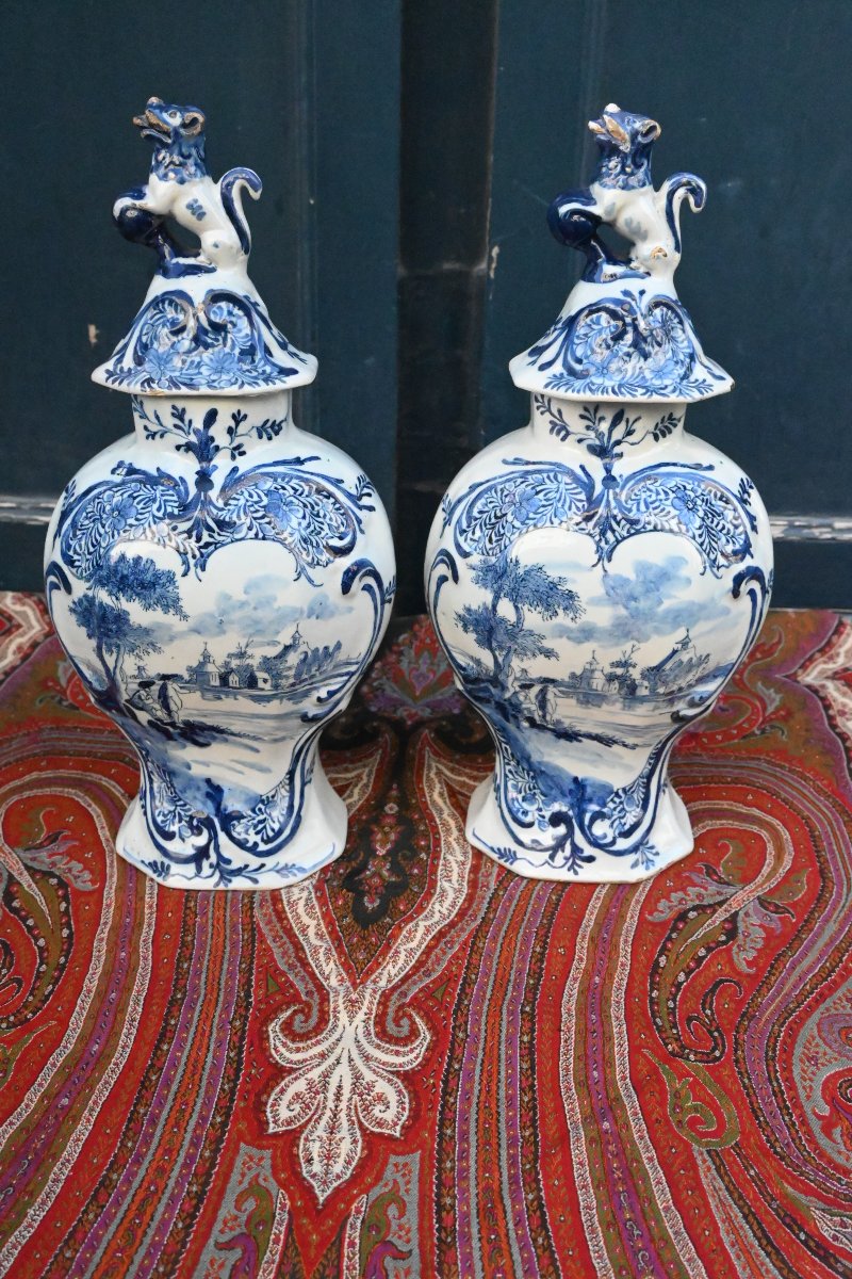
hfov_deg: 34.8
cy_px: 640
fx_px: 1358
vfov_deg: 50.4
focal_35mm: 38
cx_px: 426
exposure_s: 1/4000
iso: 11400
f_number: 6.3
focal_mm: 25.5
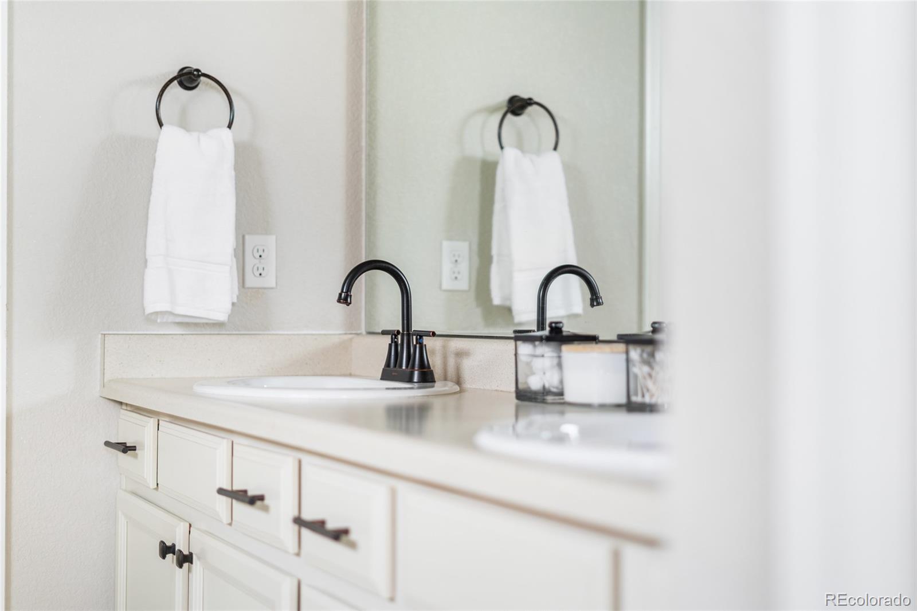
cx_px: 458
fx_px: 1273
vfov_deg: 27.0
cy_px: 306
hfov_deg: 39.6
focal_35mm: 50
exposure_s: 1/60
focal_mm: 50
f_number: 1.8
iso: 400
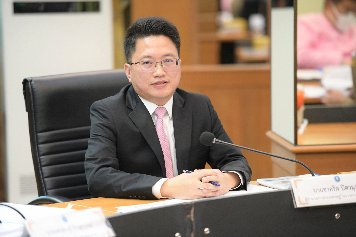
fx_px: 1632
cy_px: 118
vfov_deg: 8.3
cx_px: 178
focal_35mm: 165
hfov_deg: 12.5
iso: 1600
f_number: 2.8
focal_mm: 165
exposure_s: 1/100
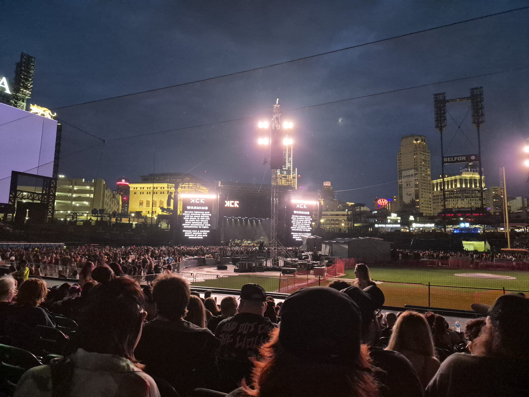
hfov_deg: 73.9
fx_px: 351
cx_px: 264
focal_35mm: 23
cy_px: 198
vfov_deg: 58.9
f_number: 1.8
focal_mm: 5.4
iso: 2000
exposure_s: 1/120
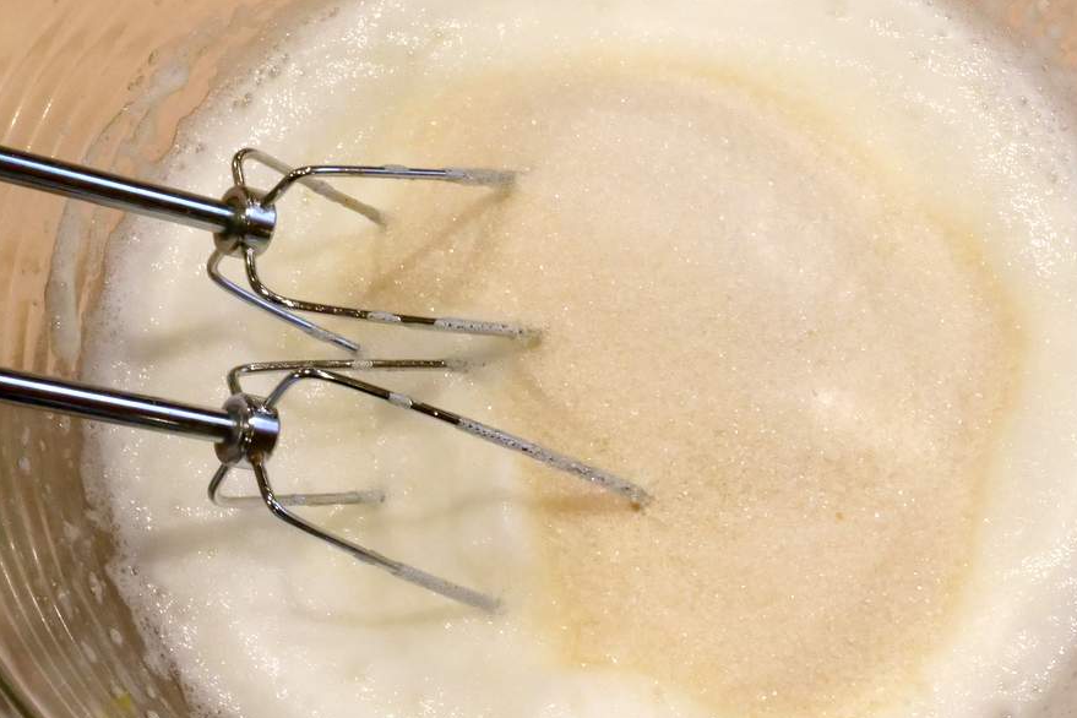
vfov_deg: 19.2
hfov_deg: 28.4
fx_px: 2124
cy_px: 373
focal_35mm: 71
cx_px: 630
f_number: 11
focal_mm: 25
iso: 6400
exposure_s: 1/50
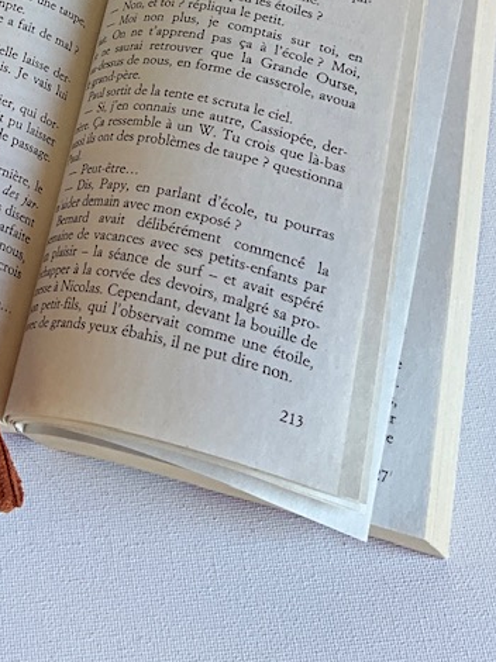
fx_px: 1511
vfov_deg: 22.6
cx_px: -55
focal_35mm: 79
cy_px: -152
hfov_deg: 18.0
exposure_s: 1/100
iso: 25
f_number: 1.8
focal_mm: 3
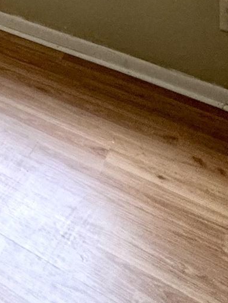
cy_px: -234
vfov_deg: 21.3
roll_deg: -0.7
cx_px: -194
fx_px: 553
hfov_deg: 18.0
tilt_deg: -5.2
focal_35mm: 63
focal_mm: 2.22
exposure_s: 1/99
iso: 200
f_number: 2.2
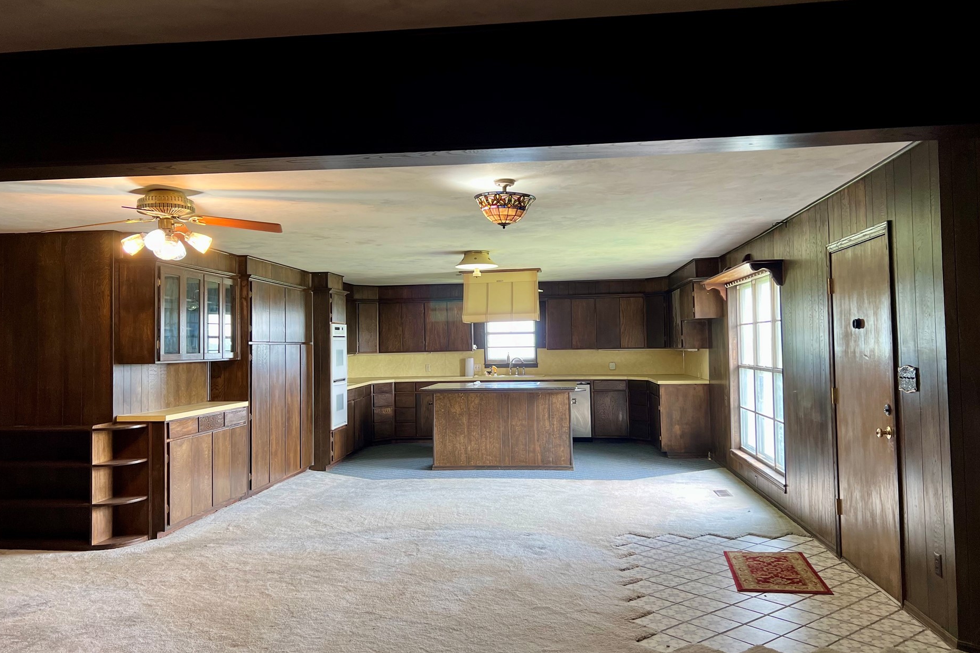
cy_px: 312
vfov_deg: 46.4
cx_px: 484
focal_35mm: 28
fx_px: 762
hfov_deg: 65.5
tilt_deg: +2.7
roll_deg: +0.8
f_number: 1.5
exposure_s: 1/60
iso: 64
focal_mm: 5.7
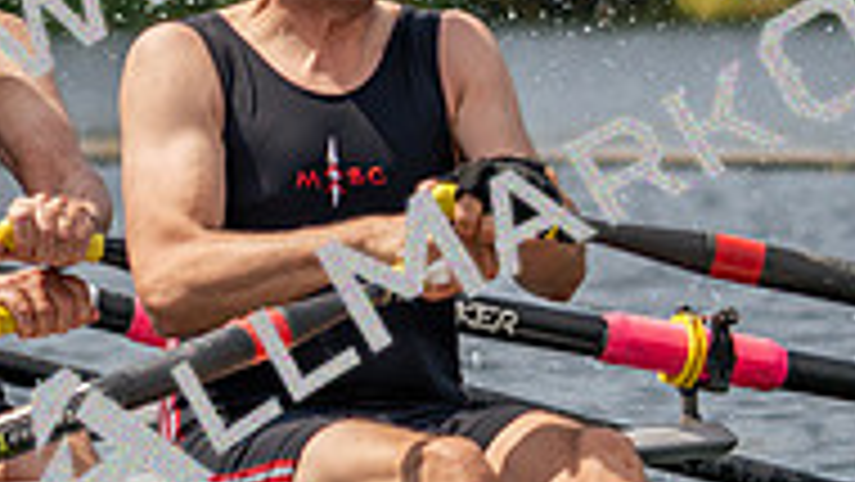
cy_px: 155
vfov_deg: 1.9
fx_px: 14514
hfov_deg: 3.4
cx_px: -356
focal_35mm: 640
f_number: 5.6
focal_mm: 200
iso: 200
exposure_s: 1/1600
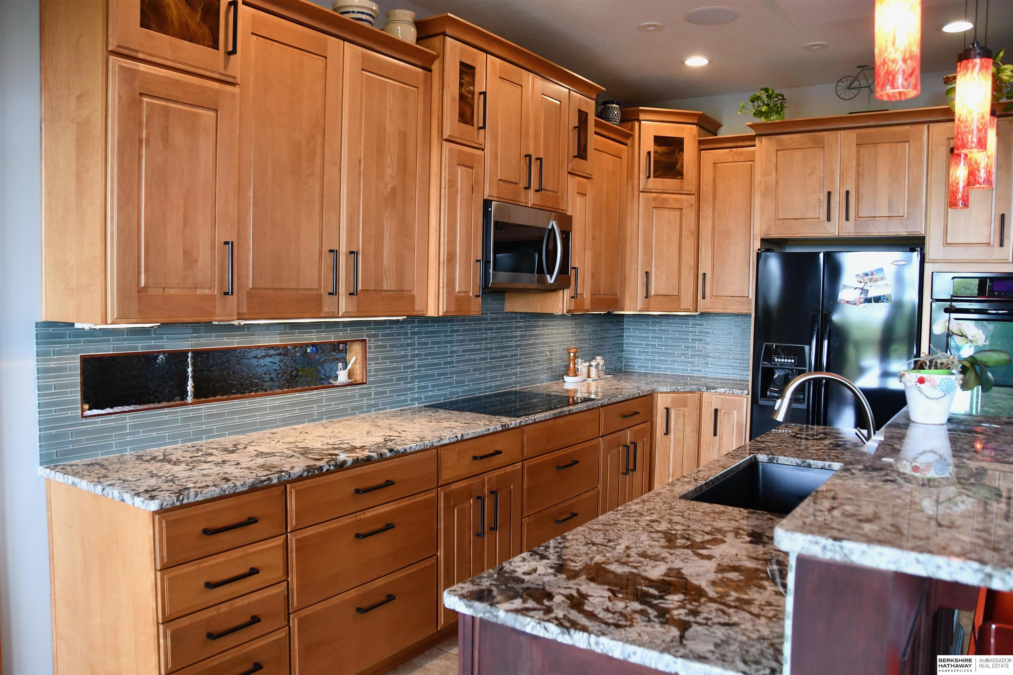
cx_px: 506
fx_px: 760
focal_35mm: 27
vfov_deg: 47.9
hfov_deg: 67.4
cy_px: 338
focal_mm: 18
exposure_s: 1/125
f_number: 3.5
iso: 1400
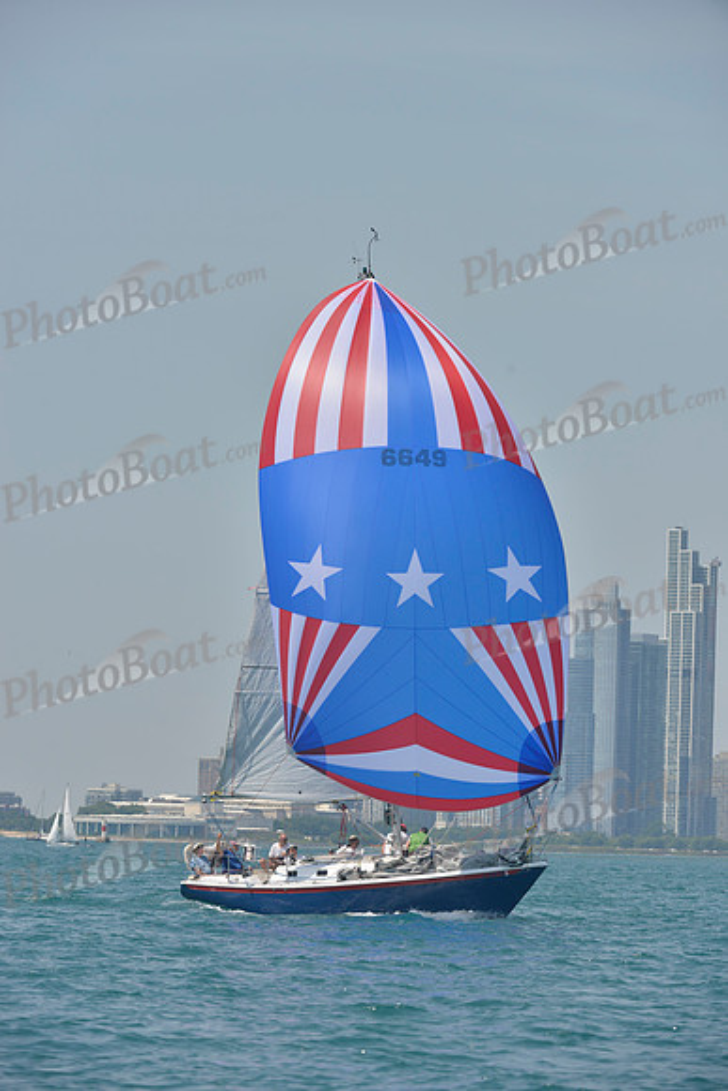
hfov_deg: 6.9
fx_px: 6063
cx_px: 364
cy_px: 546
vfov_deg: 10.3
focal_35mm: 200
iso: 280
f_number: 8
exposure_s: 1/1250
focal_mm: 200
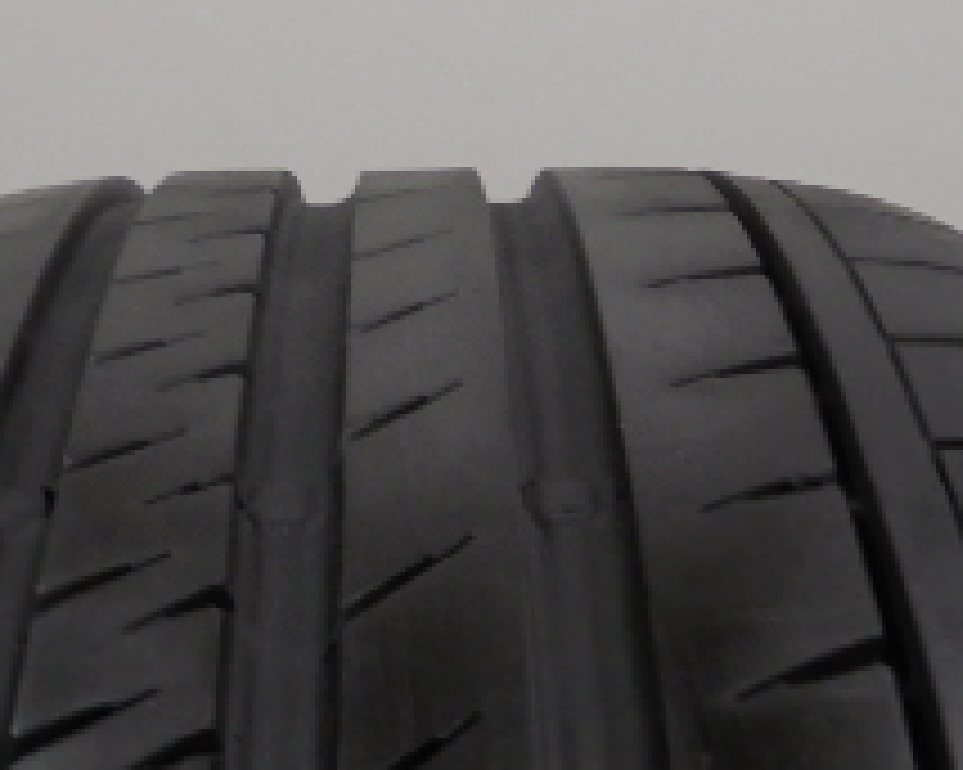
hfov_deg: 25.0
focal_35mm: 76
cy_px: 198
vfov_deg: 20.0
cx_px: 360
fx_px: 2165
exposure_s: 1/30
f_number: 3.5
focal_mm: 4.6
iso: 100
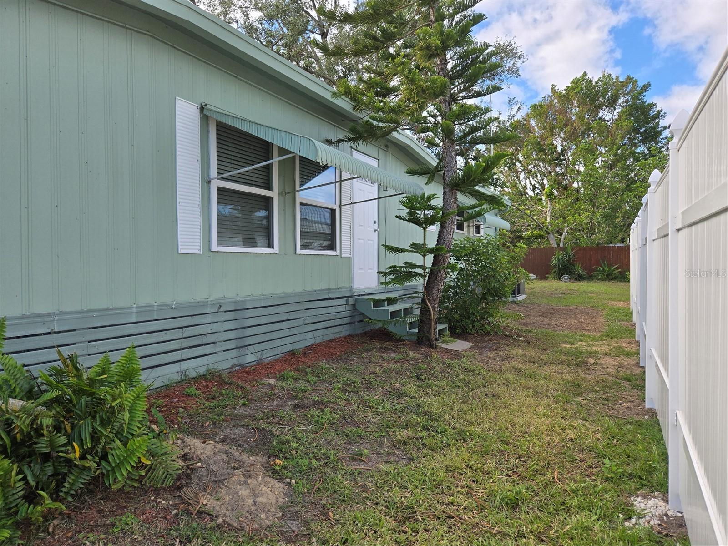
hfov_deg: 73.9
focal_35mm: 23
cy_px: 273
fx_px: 484
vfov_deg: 58.9
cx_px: 364
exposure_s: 1/2921
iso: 80
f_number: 1.8
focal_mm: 5.4
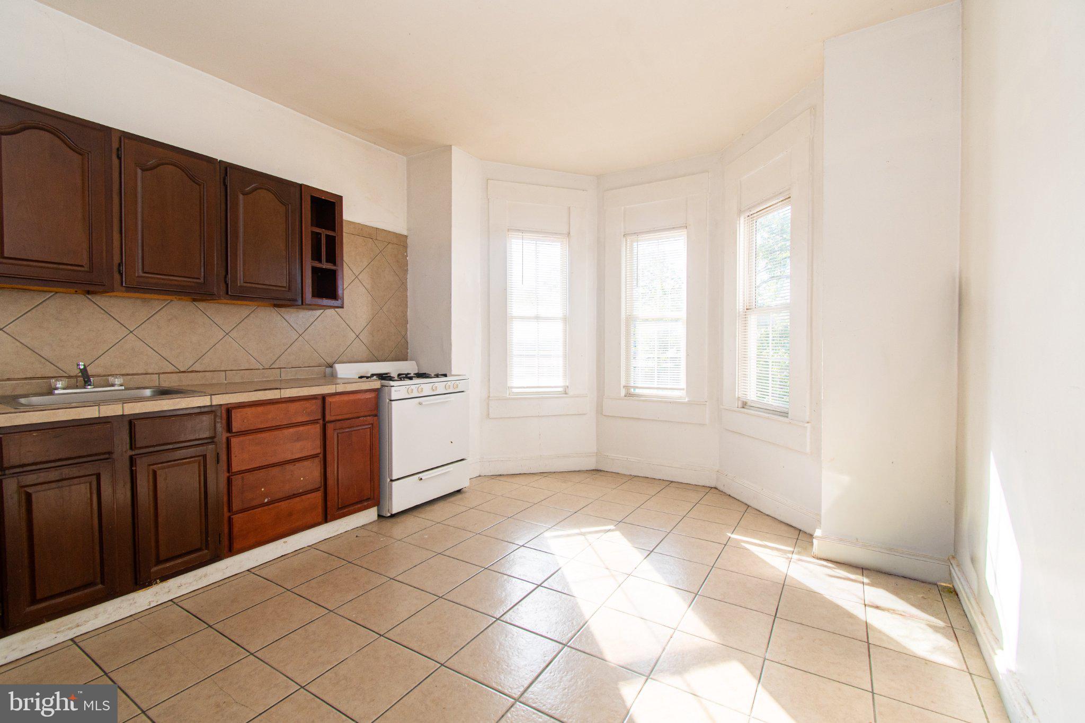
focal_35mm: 15
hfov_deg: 100.4
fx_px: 452
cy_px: 362
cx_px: 542
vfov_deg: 77.3
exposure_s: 1/200
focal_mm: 10
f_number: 7.1
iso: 250
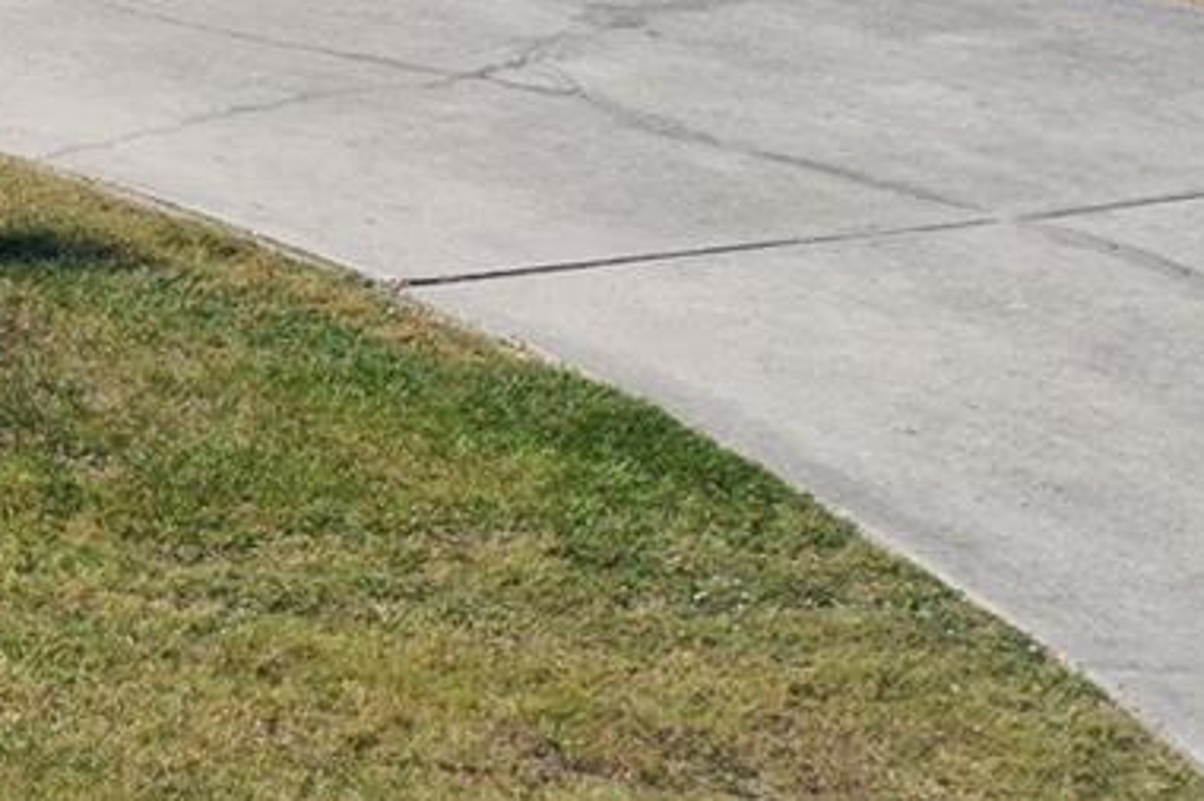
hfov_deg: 14.4
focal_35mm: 118
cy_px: -617
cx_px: -1214
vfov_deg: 10.9
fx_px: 3945
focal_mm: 10.3
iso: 200
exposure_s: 1/1250
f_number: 5
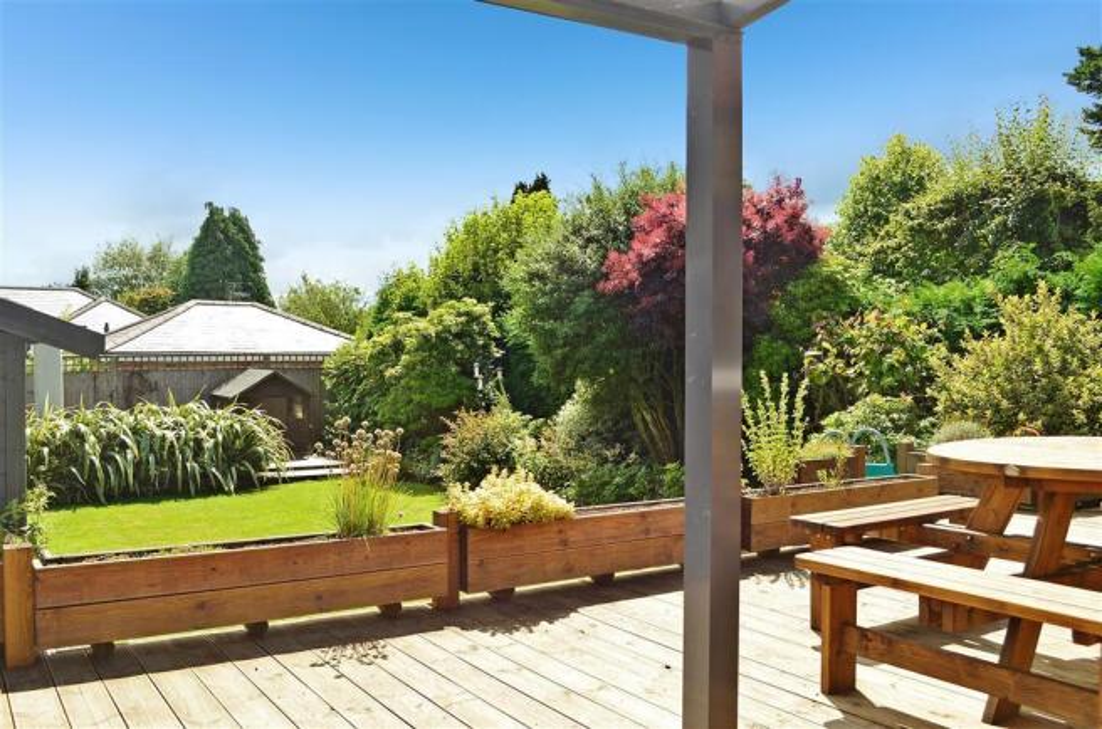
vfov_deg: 43.4
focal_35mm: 30
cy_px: 364
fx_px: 916
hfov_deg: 62.0
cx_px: 551
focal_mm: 20
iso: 200
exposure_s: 1/250
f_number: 8
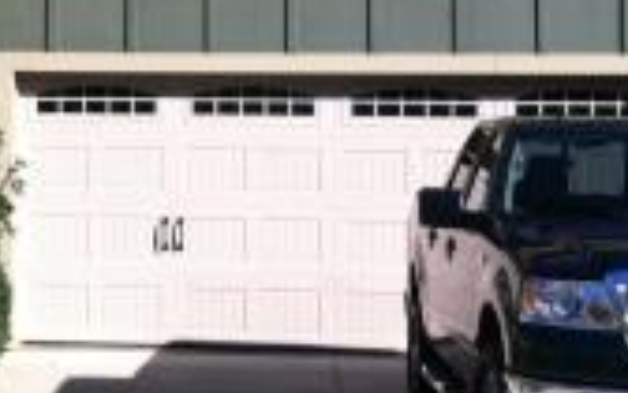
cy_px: -11
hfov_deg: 15.8
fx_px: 2191
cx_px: -67
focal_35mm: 128
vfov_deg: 10.1
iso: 80
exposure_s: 1/857
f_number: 2.8
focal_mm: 3.85
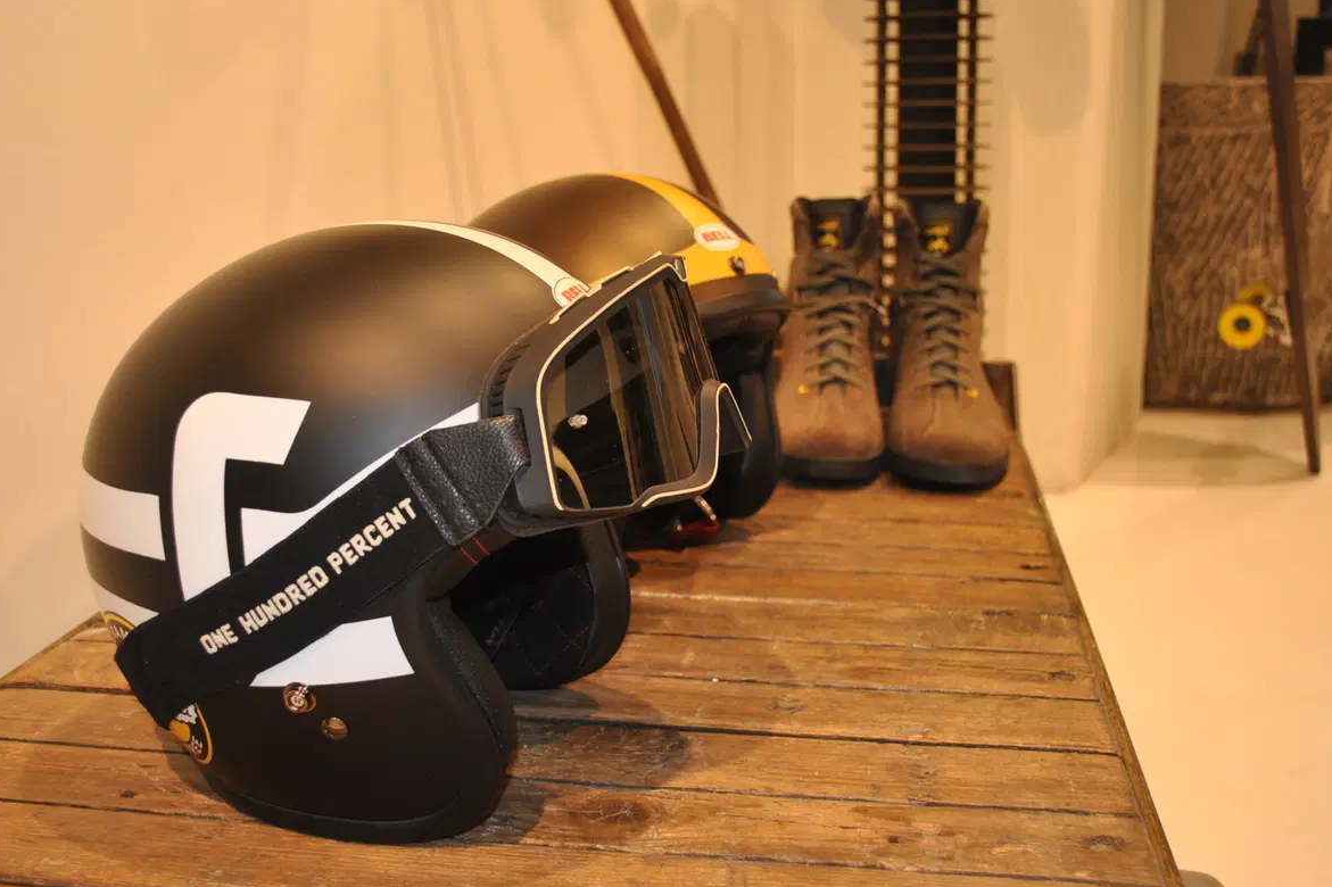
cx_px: 652
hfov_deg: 48.5
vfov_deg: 33.4
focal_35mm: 40
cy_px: 436
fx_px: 1479
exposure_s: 1/60
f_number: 4.2
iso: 200
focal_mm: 26
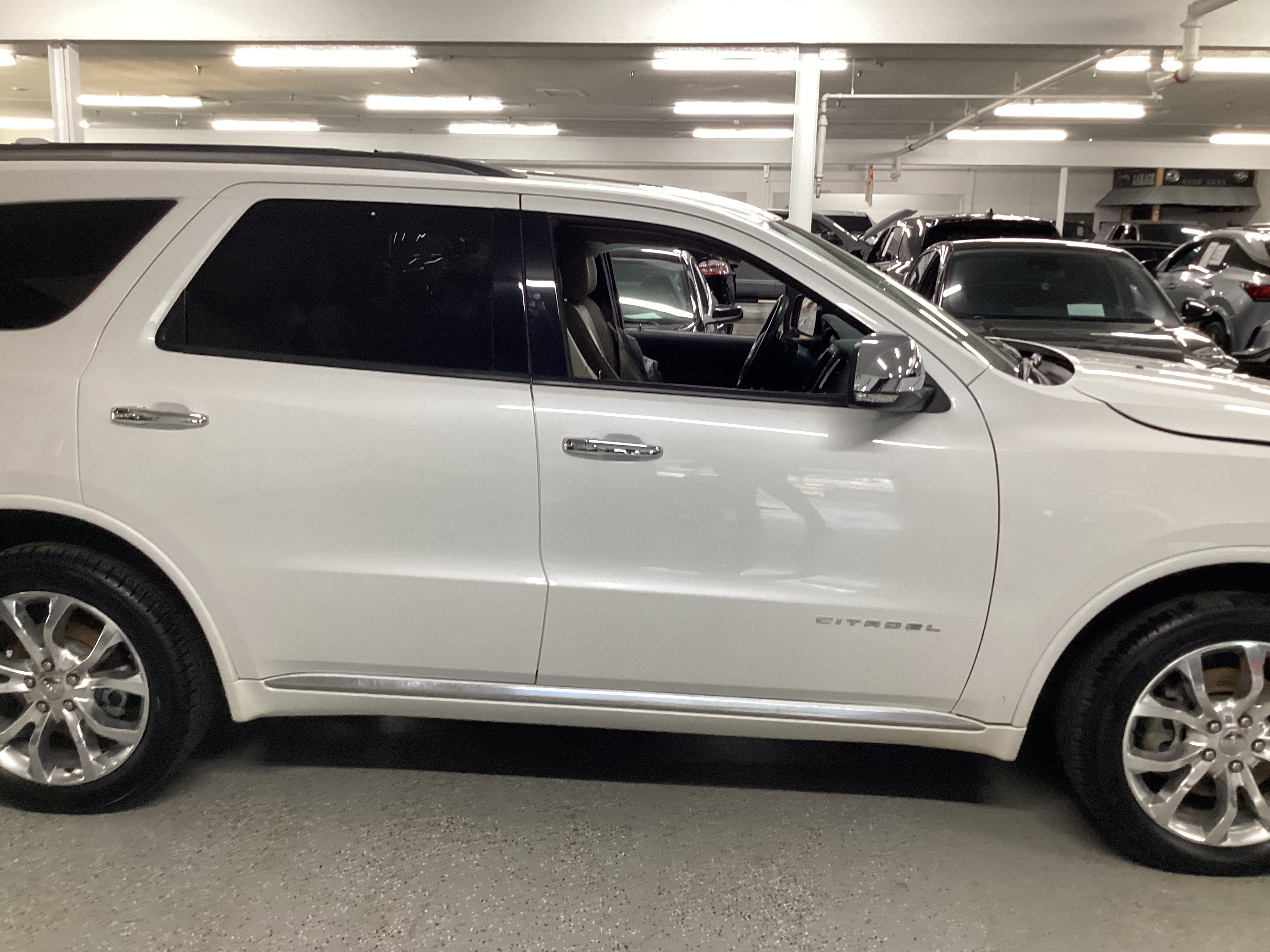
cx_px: 635
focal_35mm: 31
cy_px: 476
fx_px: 1137
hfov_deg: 58.4
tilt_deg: -13.7
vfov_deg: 45.4
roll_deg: -1.1
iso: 160
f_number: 2.4
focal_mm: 3.3
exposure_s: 1/60
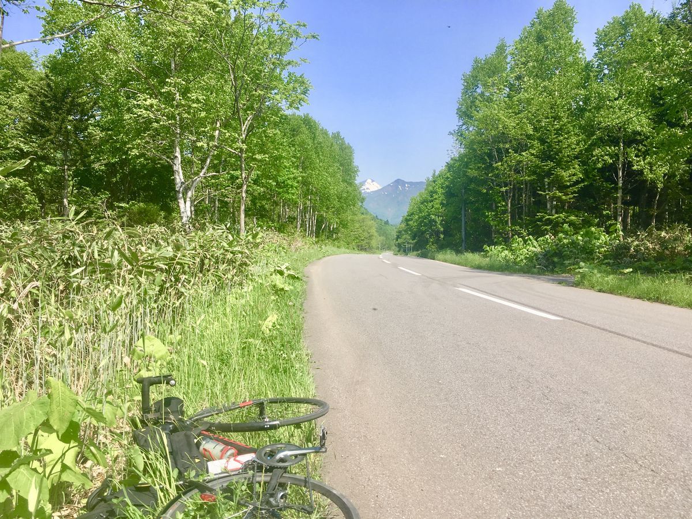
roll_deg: -0.4
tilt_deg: -2.2
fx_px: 580
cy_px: 260
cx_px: 346
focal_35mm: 29
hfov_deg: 61.7
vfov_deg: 48.2
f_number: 2.2
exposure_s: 1/1183
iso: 25
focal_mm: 4.15
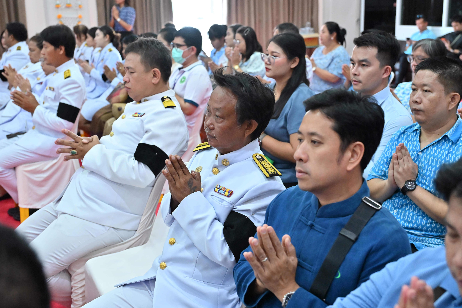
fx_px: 565
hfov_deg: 44.5
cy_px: 154
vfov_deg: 30.5
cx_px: 231
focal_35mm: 44
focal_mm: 44
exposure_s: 1/125
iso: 3200
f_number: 4
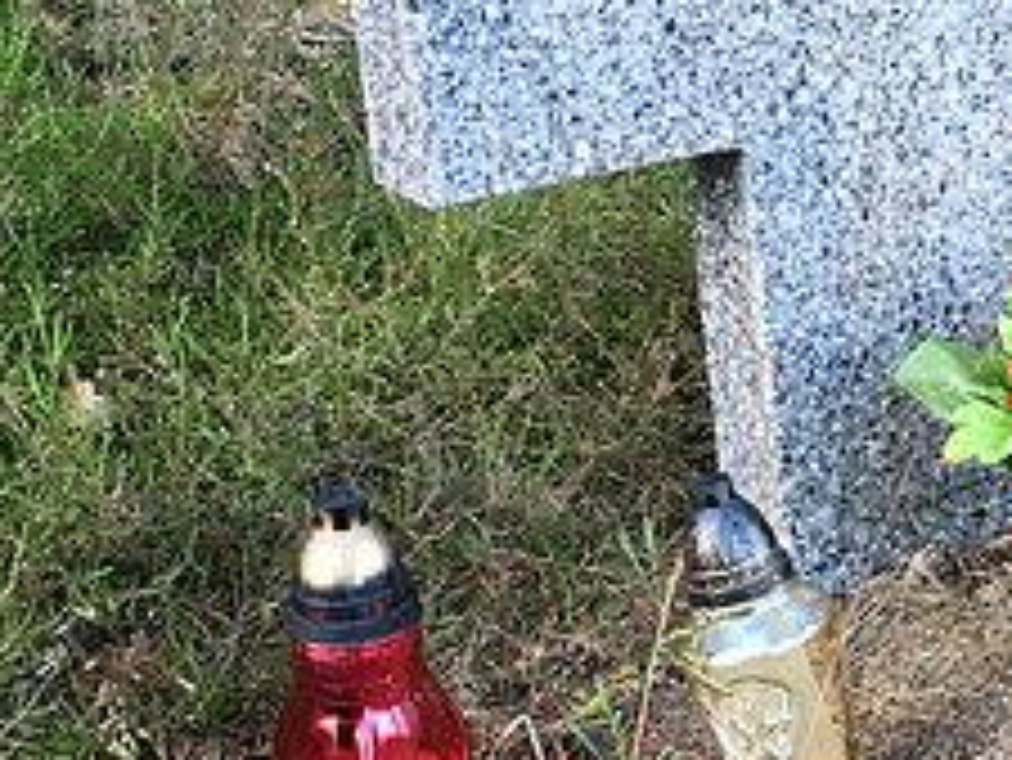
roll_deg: +0.3
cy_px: 245
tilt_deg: -16.5
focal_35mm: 116
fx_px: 3393
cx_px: 1232
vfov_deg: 12.8
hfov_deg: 16.2
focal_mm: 4.15
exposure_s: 1/33
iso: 32
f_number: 2.2
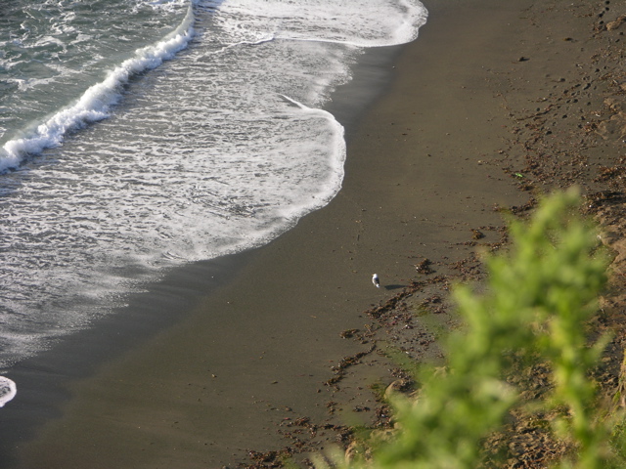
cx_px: 313
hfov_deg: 13.2
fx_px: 2713
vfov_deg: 9.9
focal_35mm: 150
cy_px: 234
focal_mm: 37.7
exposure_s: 1/167
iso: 50
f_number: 3.9
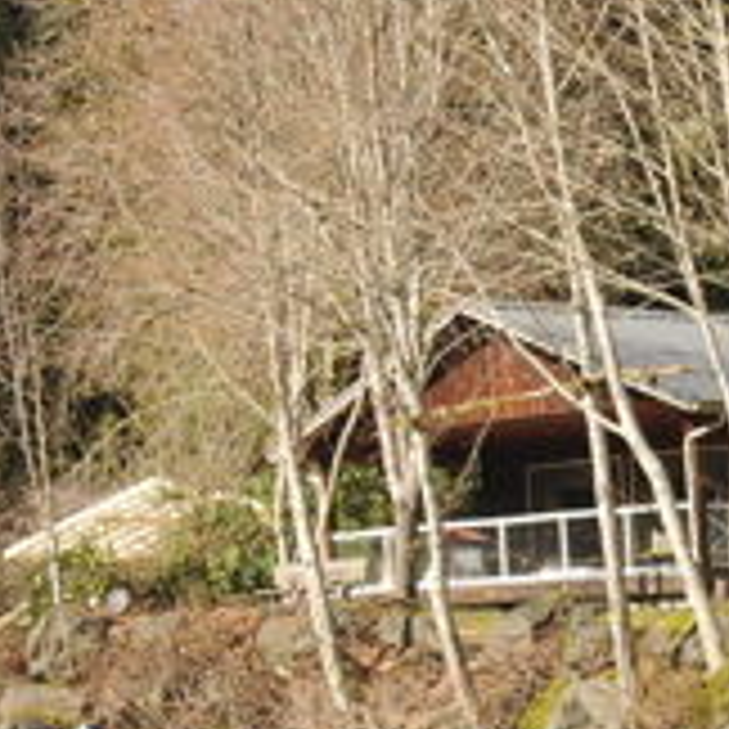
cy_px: 14
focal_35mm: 147
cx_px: -459
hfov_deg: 11.3
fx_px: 3502
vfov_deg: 11.8
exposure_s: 1/640
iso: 250
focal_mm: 35
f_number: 6.3
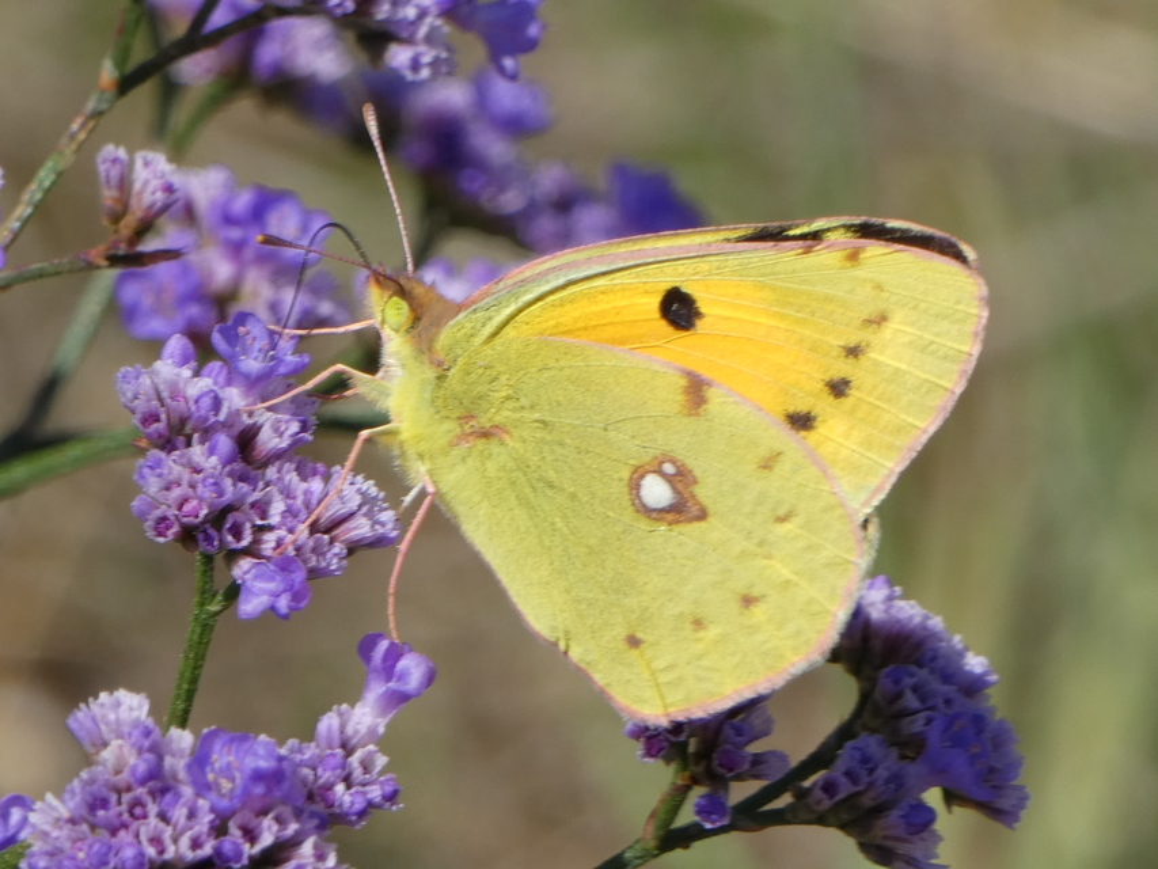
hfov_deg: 4.4
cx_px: 579
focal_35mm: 454
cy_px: 434
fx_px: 15190
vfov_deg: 3.3
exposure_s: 1/200
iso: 80
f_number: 5.6
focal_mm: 81.4
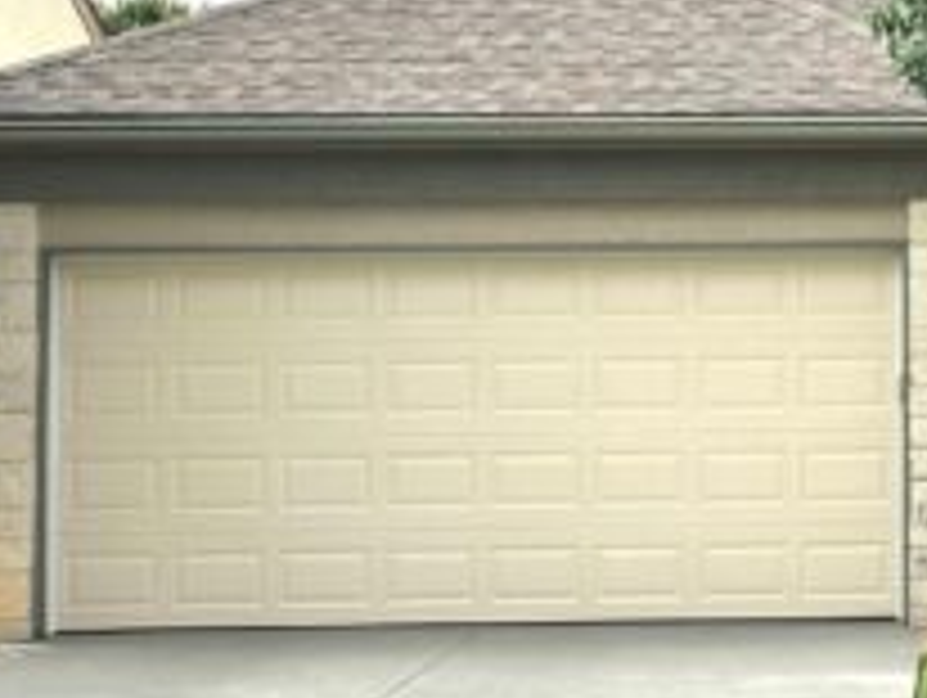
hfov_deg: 15.4
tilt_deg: +4.8
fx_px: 3325
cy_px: 207
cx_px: 1082
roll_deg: +0.7
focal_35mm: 124
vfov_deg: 12.0
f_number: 1.78
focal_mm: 6.86
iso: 64
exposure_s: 1/1916
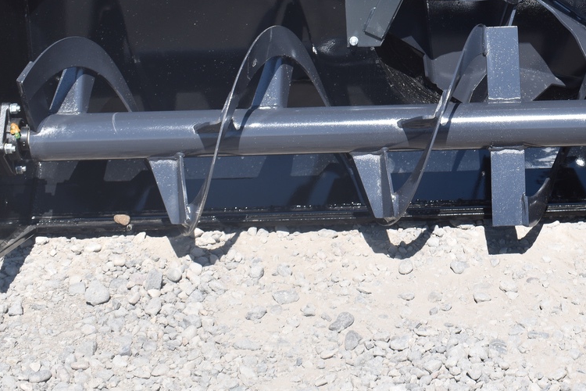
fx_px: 1563
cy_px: 33
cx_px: 513
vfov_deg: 14.1
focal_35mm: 96
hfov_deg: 20.9
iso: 100
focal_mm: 32
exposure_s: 1/250
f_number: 8
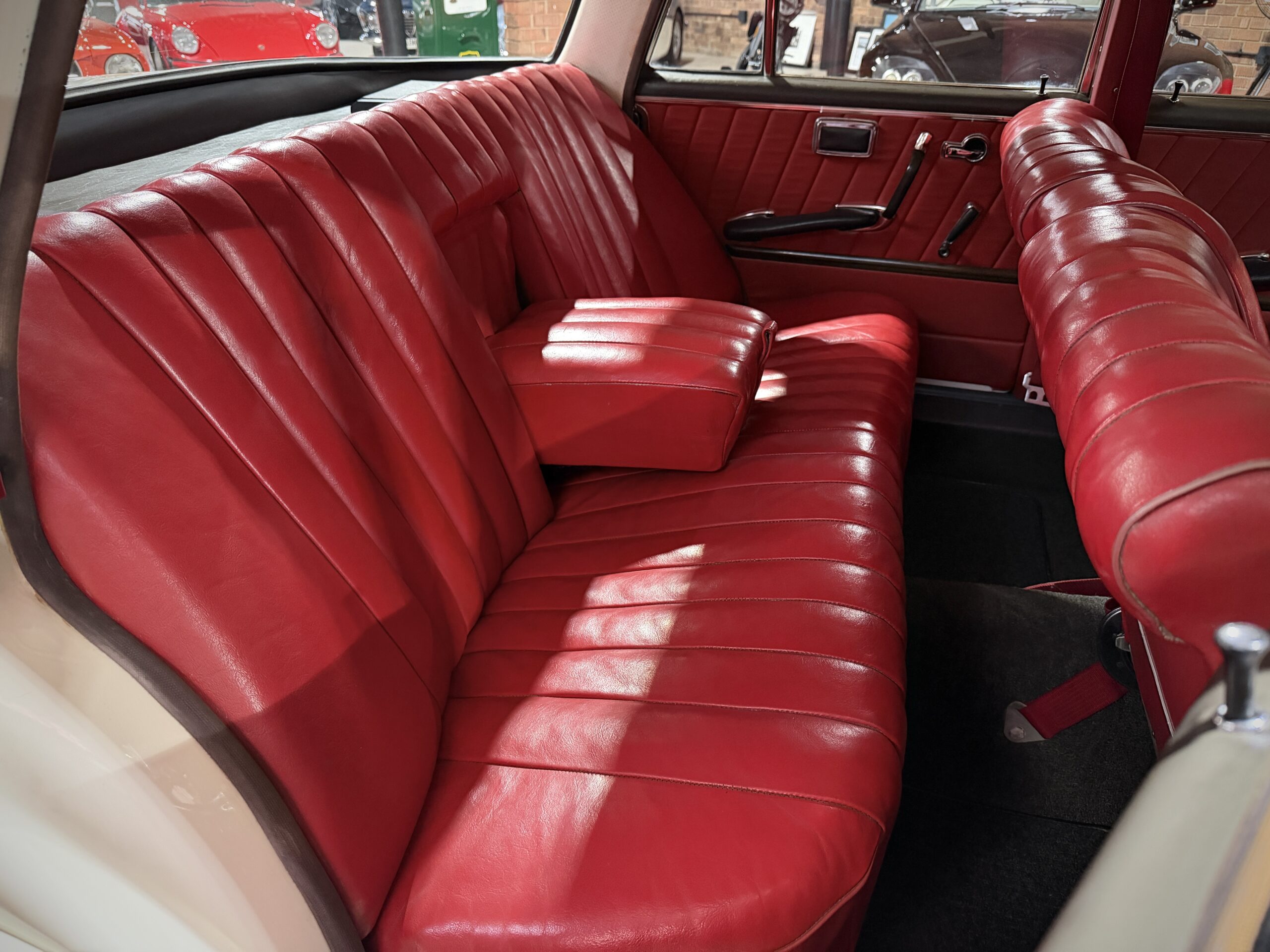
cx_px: 635
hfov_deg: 71.6
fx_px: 881
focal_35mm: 24
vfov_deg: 56.8
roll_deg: +0.6
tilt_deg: -29.8
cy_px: 476
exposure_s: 1/25
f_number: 1.78
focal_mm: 6.76
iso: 800
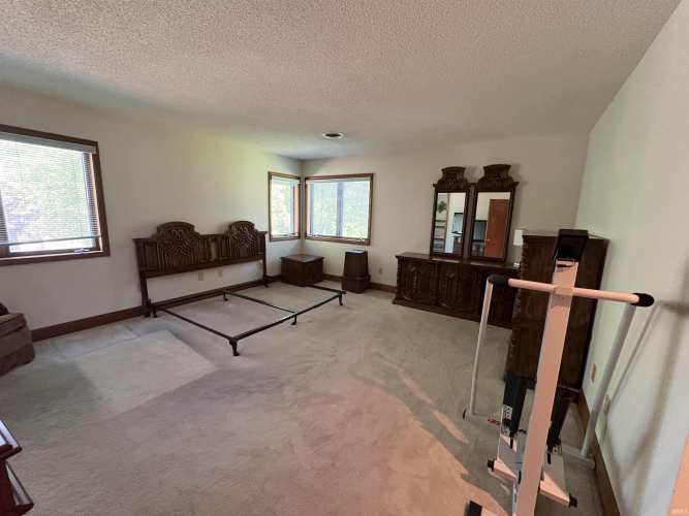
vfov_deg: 85.7
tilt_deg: -8.7
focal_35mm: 14
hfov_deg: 102.1
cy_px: 258
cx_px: 344
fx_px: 279
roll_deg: -1.3
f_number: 2.2
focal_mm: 2.22
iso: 800
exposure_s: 1/60
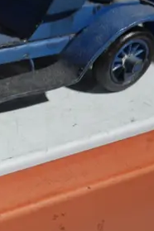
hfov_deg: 9.1
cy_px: 5
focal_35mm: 130
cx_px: -253
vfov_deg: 15.5
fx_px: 834
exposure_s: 1/60
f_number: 4
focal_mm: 17
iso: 320
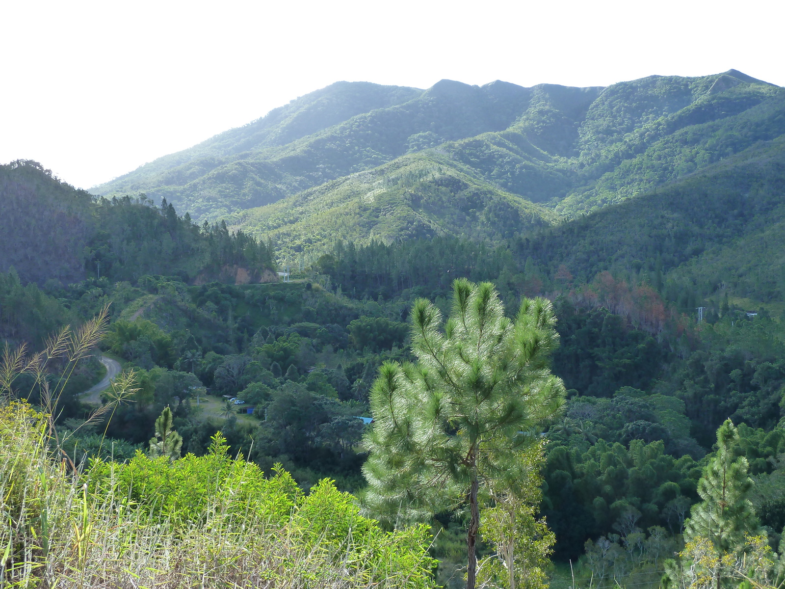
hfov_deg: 44.8
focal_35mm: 42
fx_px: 952
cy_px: 294
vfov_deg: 34.3
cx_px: 392
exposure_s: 1/160
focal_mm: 6.9
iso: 125
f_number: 4
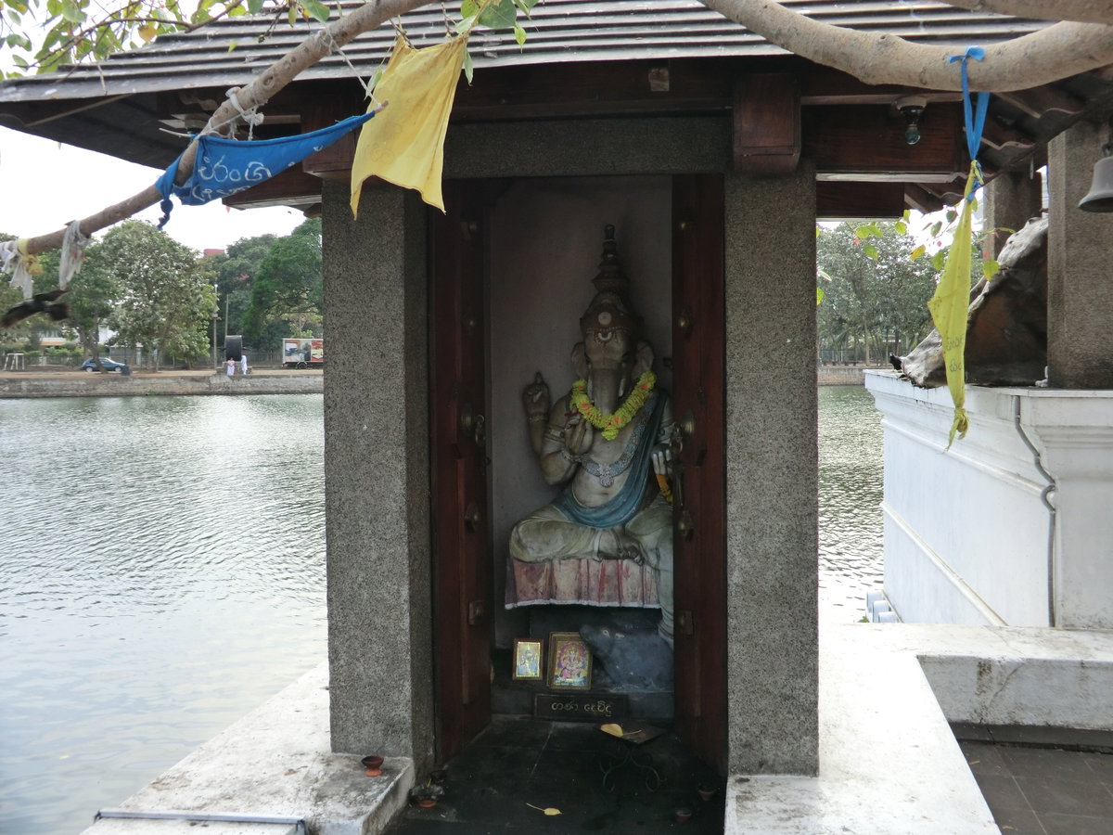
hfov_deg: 54.0
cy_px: 418
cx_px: 556
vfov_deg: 41.8
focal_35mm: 34
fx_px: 1093
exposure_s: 1/160
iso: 80
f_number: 3.6
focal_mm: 6.1
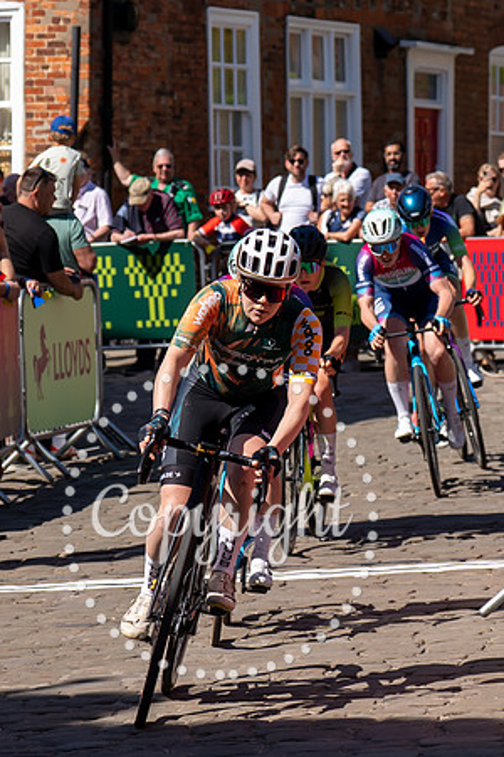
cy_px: 144
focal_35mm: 220
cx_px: 286
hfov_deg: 6.2
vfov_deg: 9.3
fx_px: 4624
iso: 100
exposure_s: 1/1250
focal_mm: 70
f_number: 4
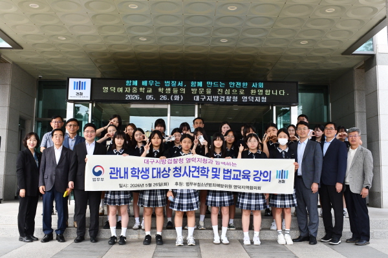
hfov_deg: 49.6
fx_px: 420
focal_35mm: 39
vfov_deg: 34.2
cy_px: 129
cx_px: 194
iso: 640
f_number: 9
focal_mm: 26
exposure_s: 1/320
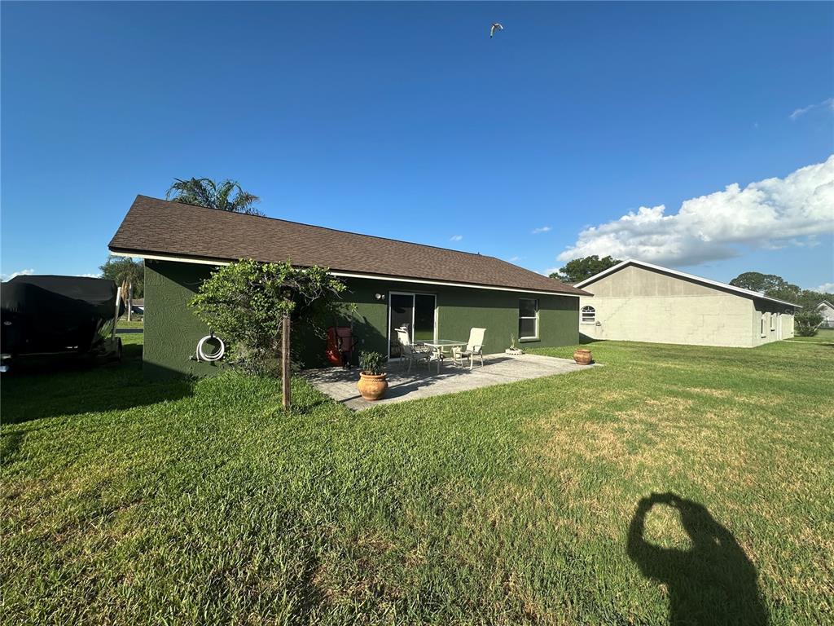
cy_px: 313
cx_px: 417
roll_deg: -0.9
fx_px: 337
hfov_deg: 102.1
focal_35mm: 14
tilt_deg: +1.2
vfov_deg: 85.7
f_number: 2.2
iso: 40
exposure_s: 1/1473
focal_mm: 2.22
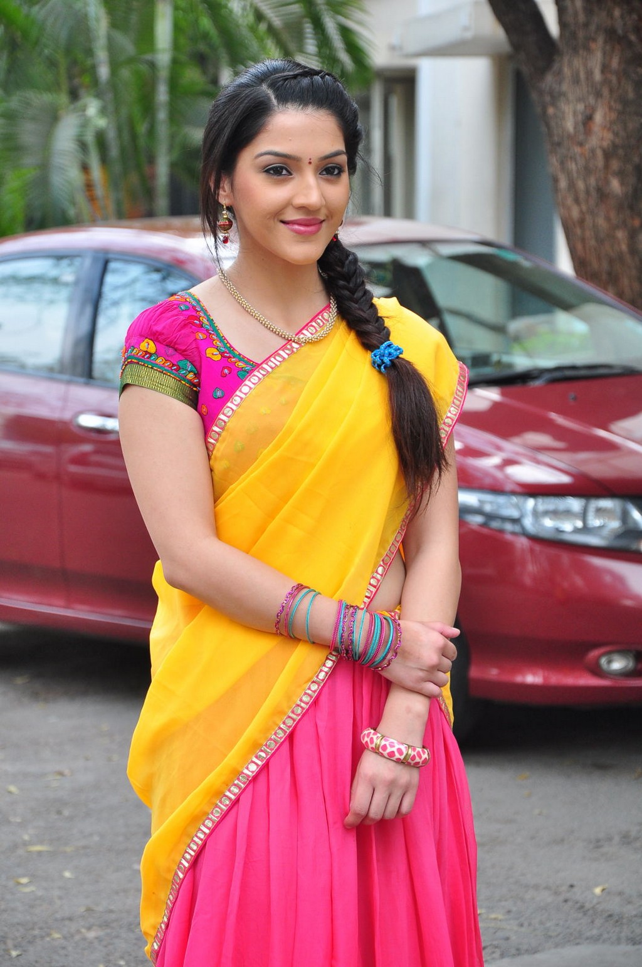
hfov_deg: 10.7
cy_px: 484
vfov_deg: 16.1
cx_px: 321
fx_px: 3421
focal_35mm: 128
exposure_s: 1/125
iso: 640
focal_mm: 85
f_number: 6.3
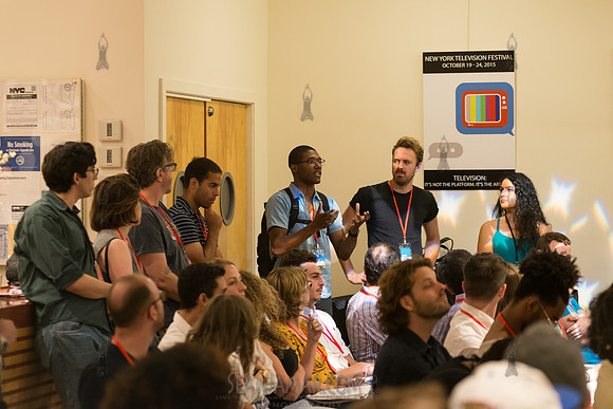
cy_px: 204
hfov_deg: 19.5
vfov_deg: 13.0
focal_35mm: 105
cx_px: 306
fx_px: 1788
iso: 3200
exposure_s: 1/100
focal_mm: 105
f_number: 4
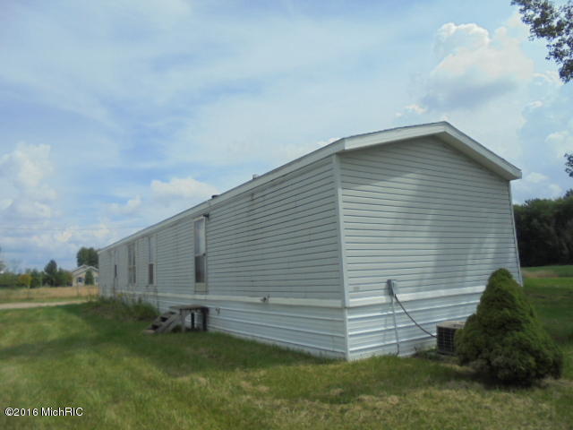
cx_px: 286
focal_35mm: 26
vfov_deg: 53.1
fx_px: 430
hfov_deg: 67.3
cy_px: 215
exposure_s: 1/200
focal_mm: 4.6
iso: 100
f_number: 11.5
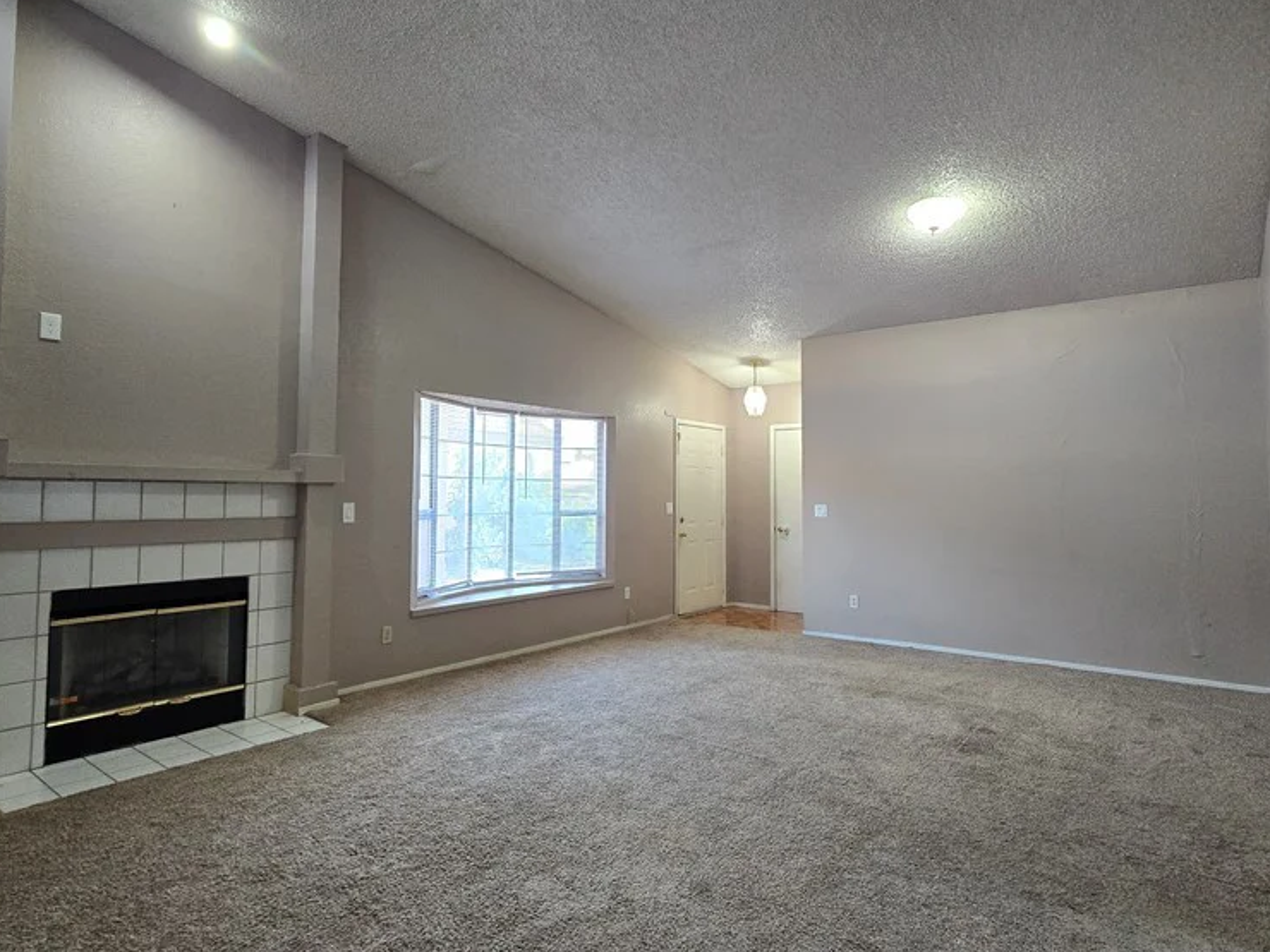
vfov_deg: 71.6
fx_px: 660
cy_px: 461
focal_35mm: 18
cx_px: 613
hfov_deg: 87.7
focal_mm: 2.2
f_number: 2.2
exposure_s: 1/60
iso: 320
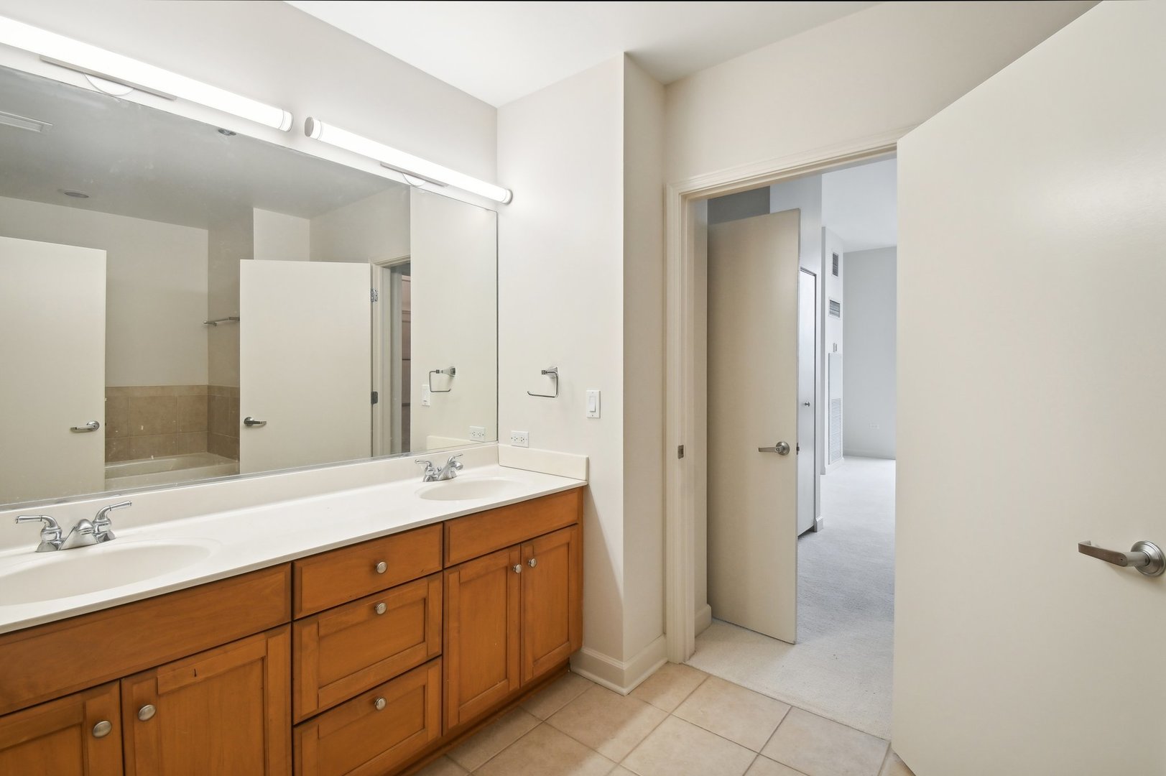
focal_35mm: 15
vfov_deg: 77.3
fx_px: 486
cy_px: 388
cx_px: 583
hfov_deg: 100.4
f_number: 8
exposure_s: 1/15
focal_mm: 10
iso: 100
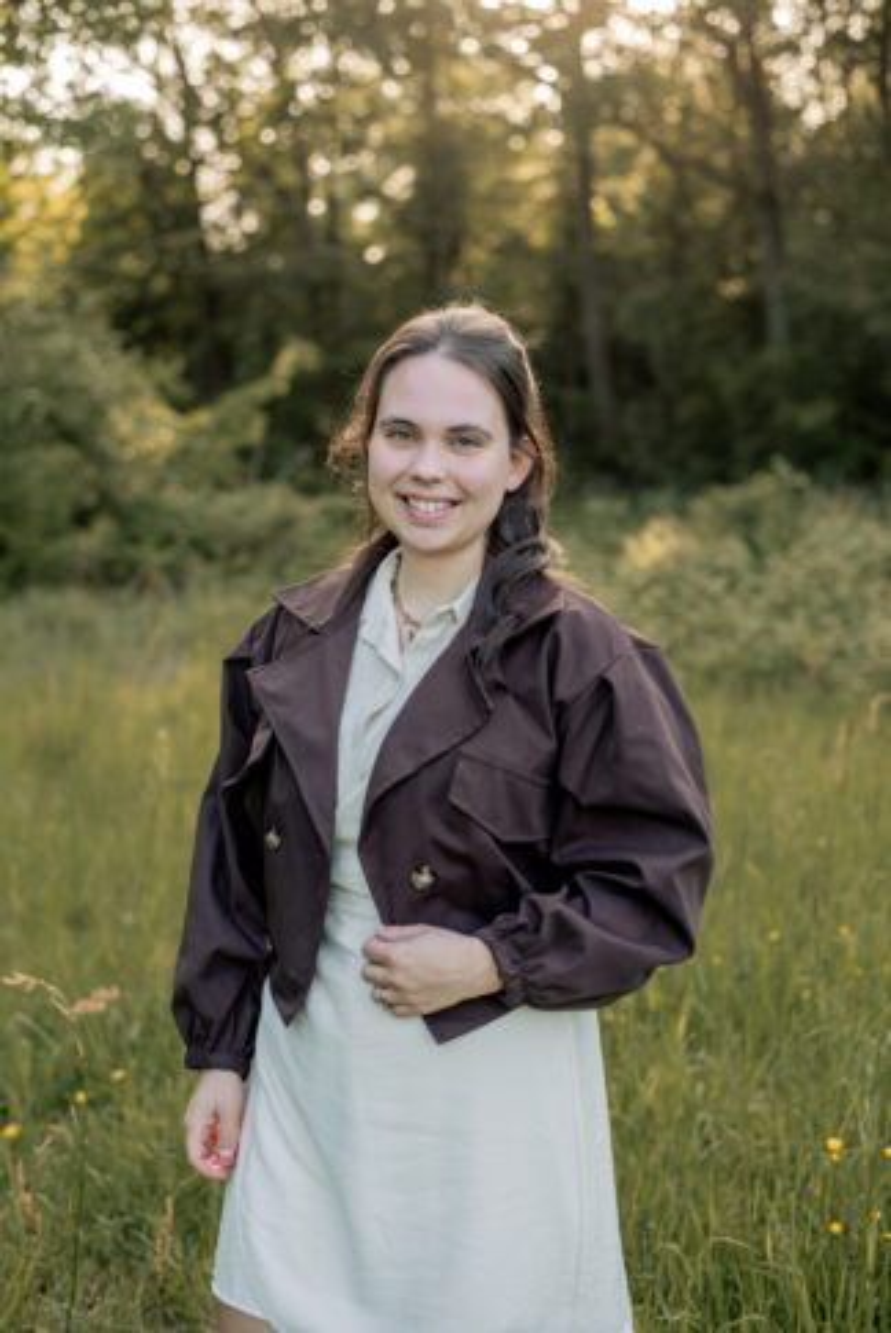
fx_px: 1853
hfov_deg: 27.0
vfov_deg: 39.6
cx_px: 446
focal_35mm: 50
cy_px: 666
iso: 320
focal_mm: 50
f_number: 2.5
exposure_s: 1/800
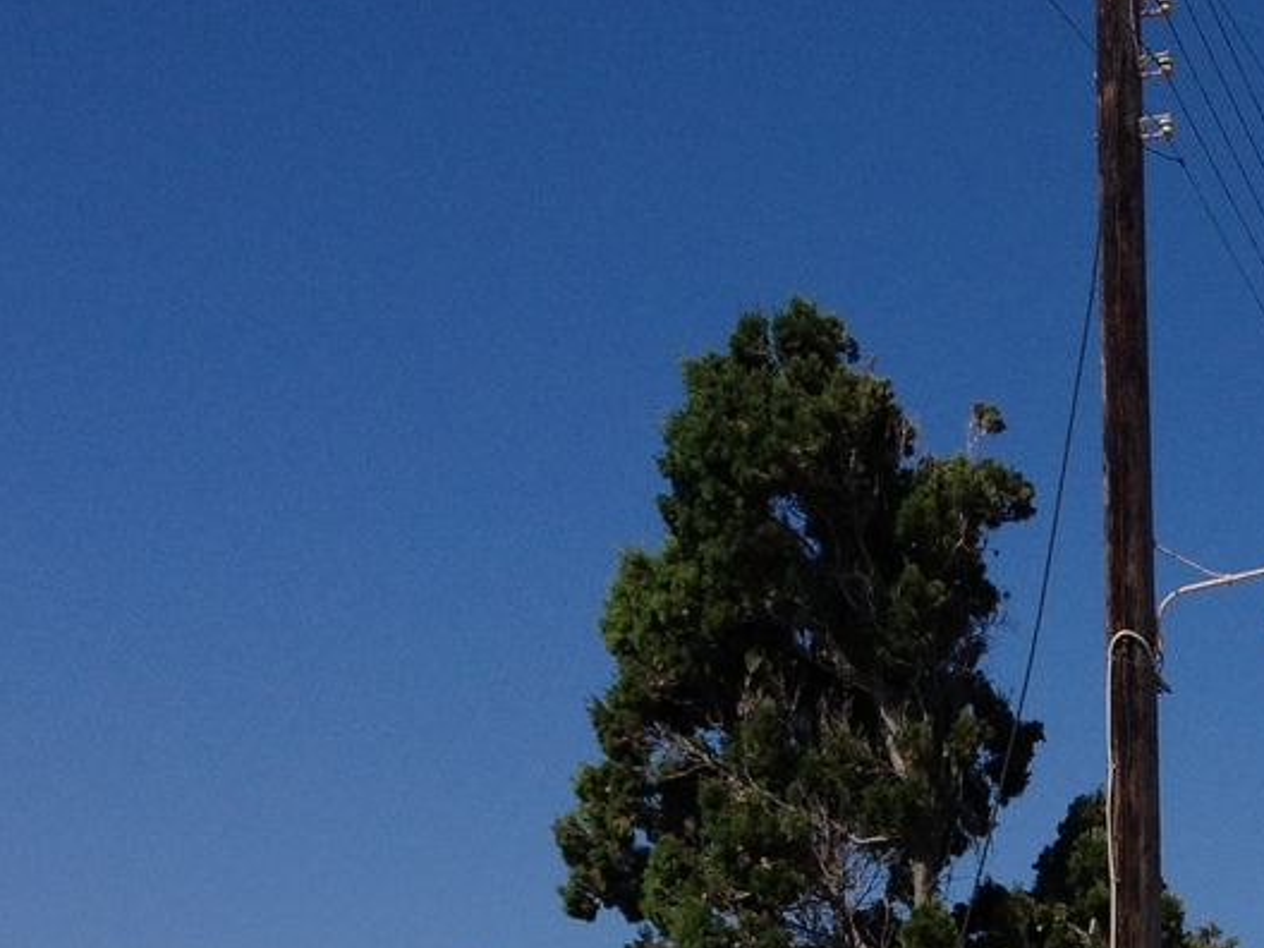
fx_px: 3871
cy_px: 1219
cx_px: 1180
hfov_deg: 18.2
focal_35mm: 106
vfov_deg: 13.5
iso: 50
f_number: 2.4
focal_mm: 4.28
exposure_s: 1/2632
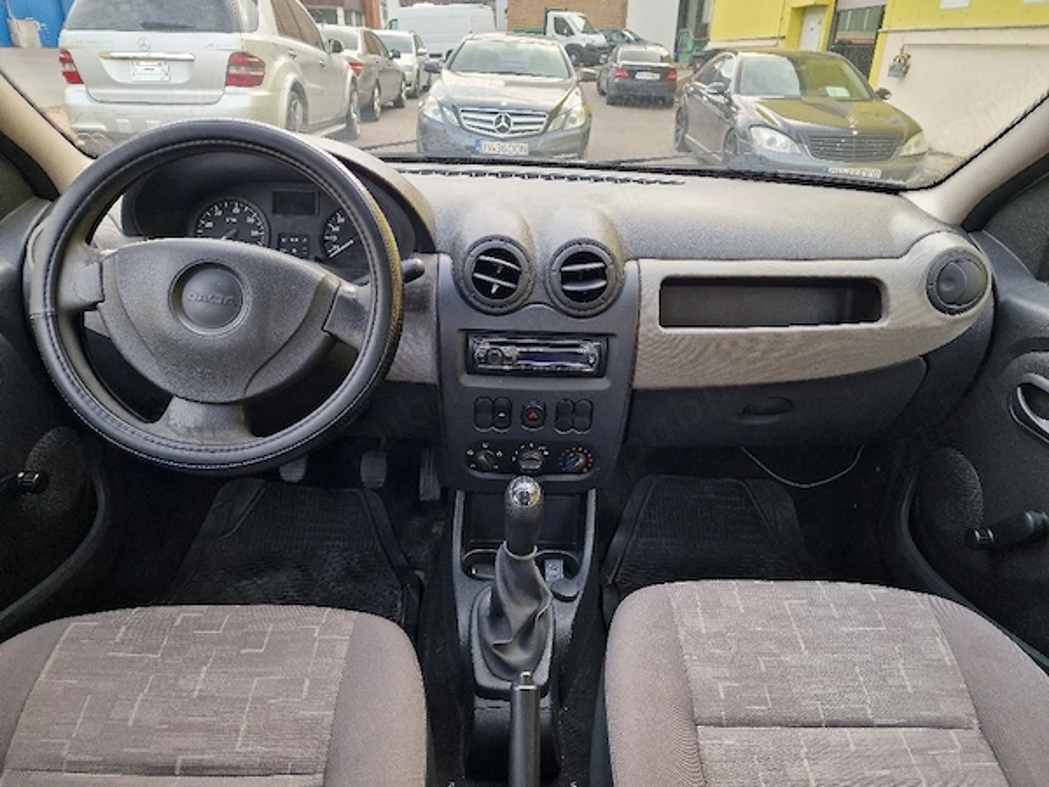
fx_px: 697
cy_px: 394
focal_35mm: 23
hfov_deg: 73.9
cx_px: 524
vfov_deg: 58.9
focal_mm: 6.4
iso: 160
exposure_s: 1/182
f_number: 1.8
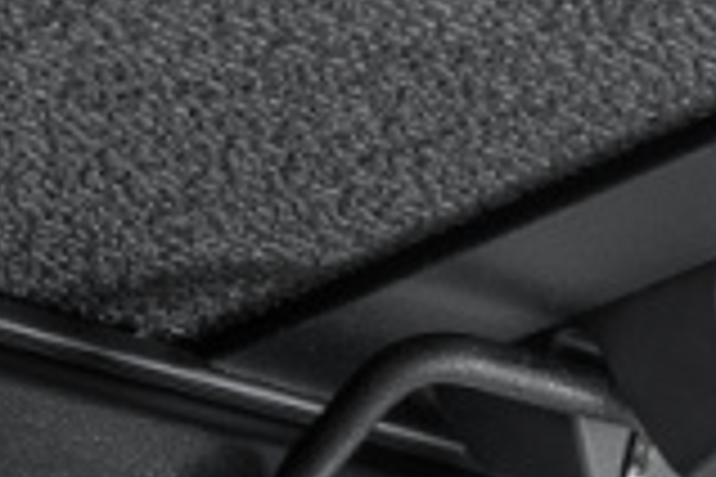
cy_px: 360
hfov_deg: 8.0
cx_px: 1324
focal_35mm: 247
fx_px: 4912
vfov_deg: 5.6
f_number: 10
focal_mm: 49
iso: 400
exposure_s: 1/250
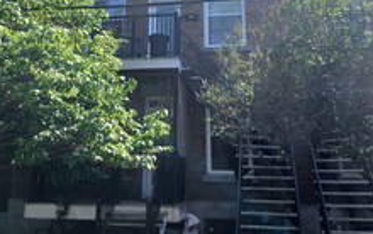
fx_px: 458
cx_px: 166
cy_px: 20
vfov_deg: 27.6
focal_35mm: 45
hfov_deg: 44.3
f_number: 1.8
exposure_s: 1/352
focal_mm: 3.98
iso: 20
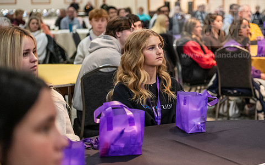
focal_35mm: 76
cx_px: 156
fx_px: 549
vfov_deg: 17.1
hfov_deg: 27.1
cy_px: 67
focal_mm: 62
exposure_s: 1/200
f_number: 2.8
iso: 2500
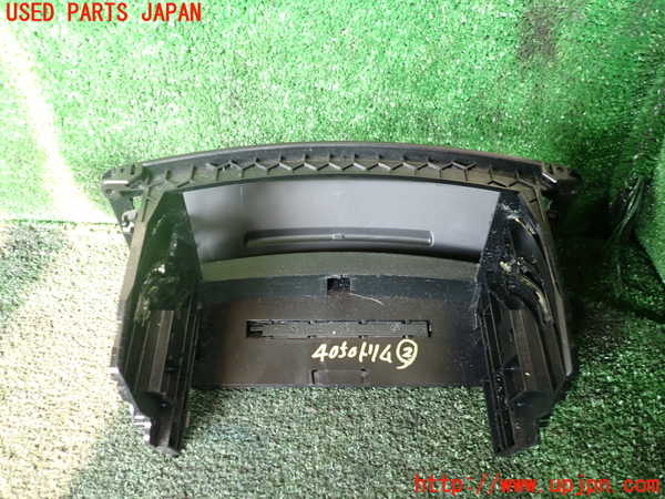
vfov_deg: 54.9
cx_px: 332
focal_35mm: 25
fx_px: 480
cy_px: 250
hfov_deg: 69.4
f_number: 2
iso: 200
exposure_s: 1/50
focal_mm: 4.5
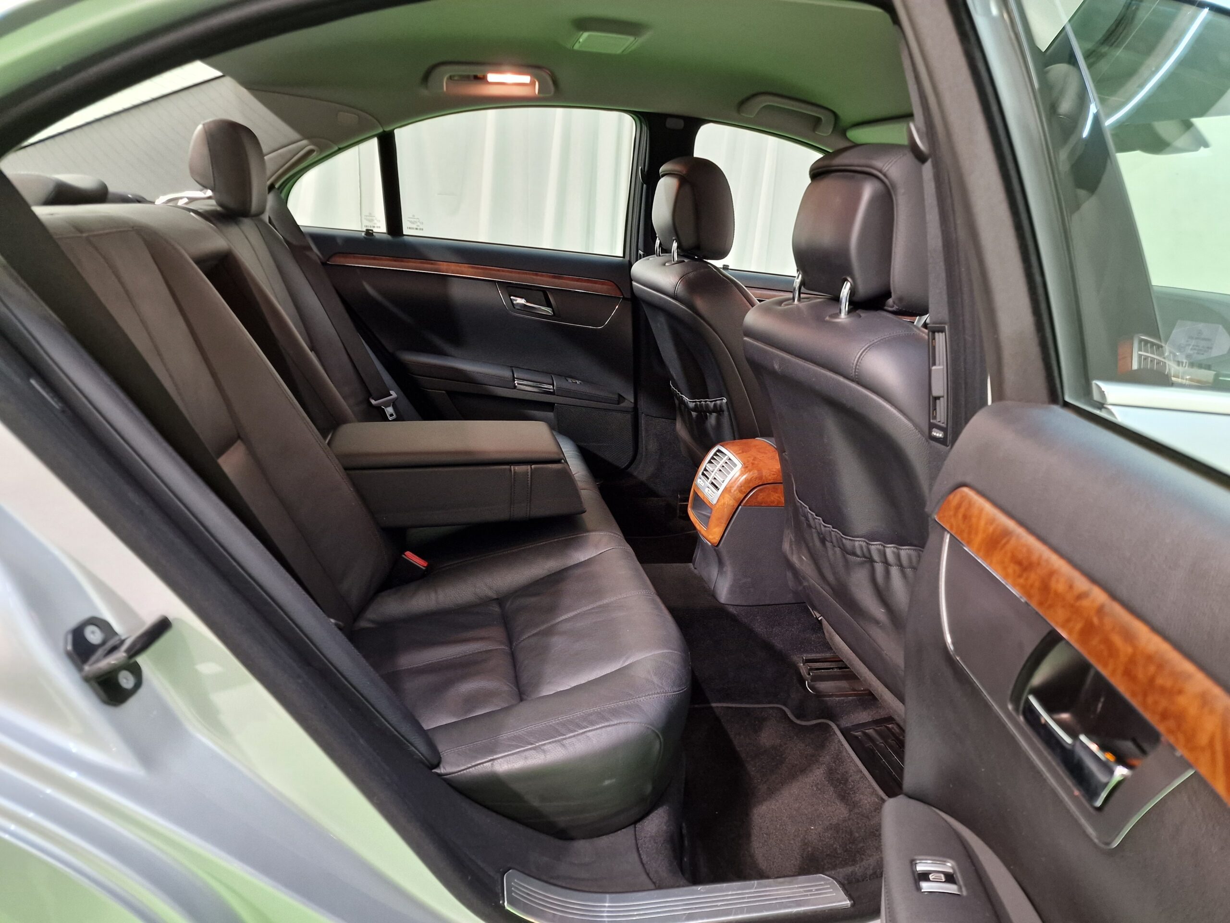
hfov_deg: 73.9
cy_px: 462
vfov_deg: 58.9
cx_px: 615
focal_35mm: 23
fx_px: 817
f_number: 1.8
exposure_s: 1/33
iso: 400
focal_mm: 6.4
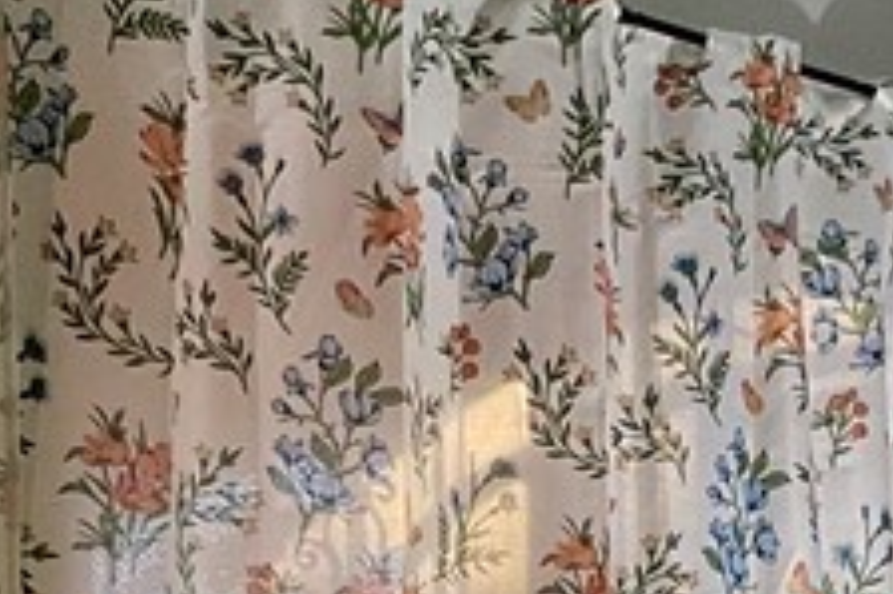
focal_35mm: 138
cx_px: 913
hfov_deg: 14.6
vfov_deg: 9.2
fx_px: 3421
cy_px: 1292
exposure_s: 1/60
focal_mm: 3
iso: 125
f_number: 1.8
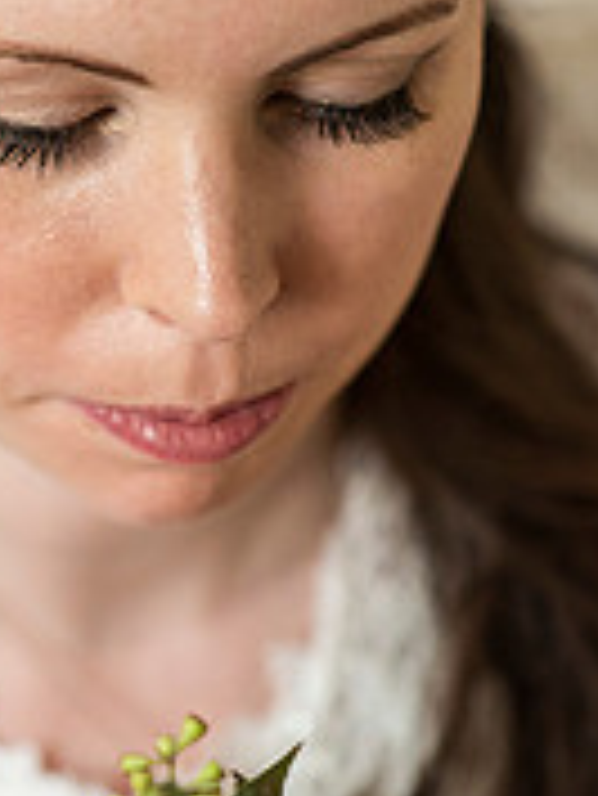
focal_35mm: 208
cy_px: 355
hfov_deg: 7.1
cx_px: 67
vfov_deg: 9.5
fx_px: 4785
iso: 1600
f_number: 2.5
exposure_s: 1/500
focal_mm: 85
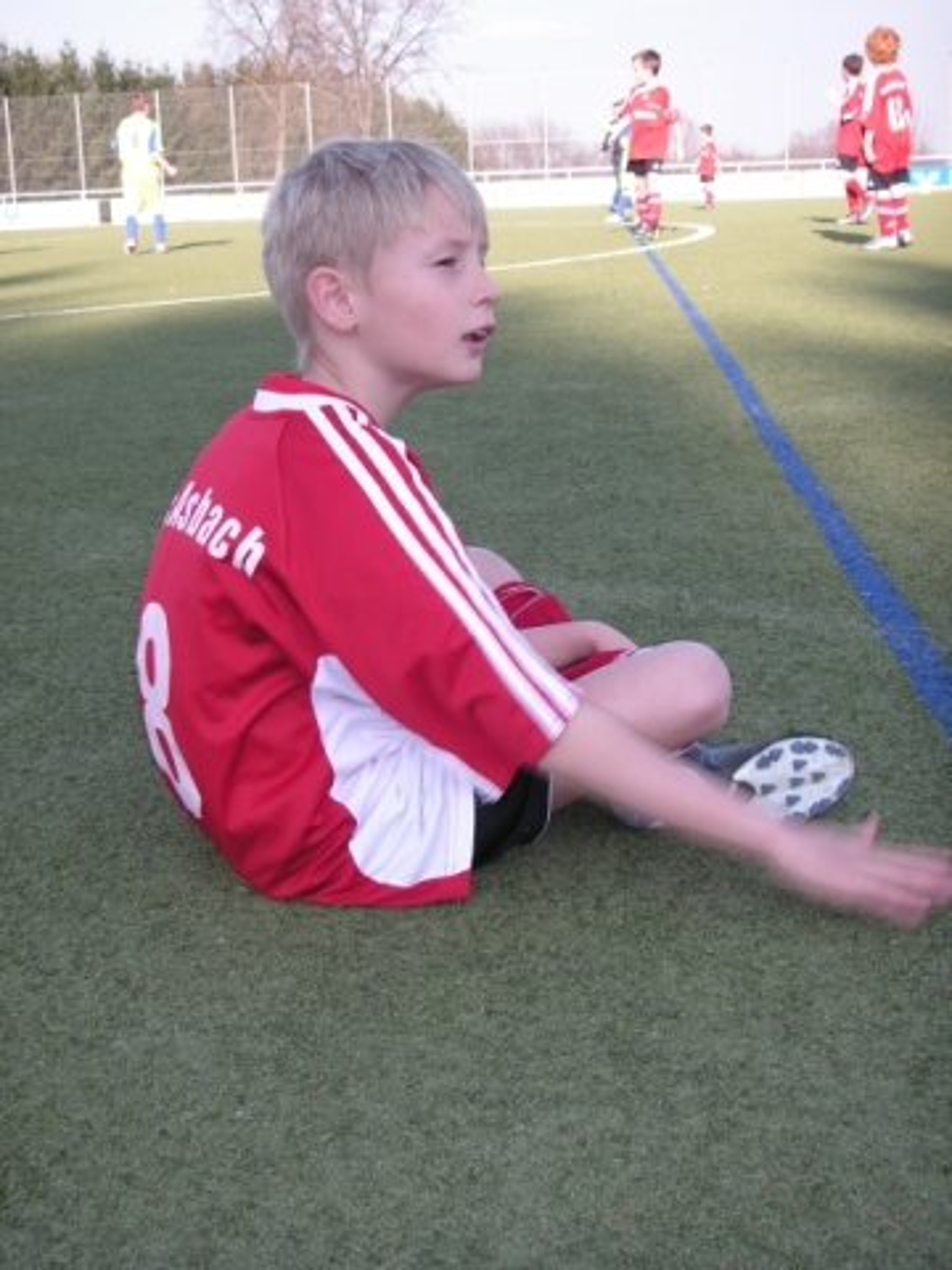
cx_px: 476
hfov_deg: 32.9
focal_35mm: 44
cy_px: 635
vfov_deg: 42.9
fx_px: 1613
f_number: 3.5
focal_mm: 7.3
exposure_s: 1/180
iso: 50
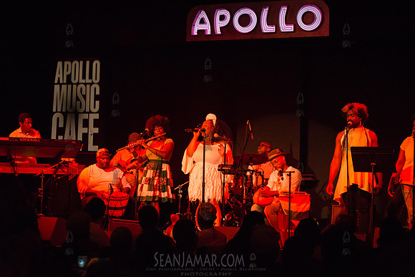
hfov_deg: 25.4
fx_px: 922
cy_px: 138
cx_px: 208
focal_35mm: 80
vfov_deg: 17.1
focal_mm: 80
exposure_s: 1/200
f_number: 2.8
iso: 4000
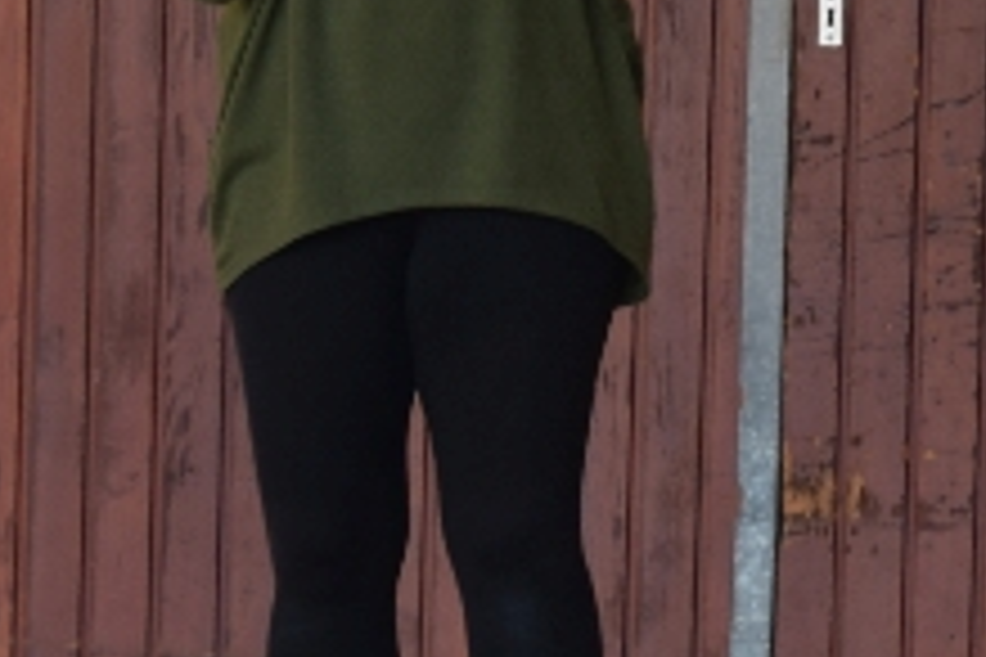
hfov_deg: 5.3
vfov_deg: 3.6
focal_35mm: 384
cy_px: 178
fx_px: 10517
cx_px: 1270
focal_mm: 56
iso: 100
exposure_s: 1/10
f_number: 5
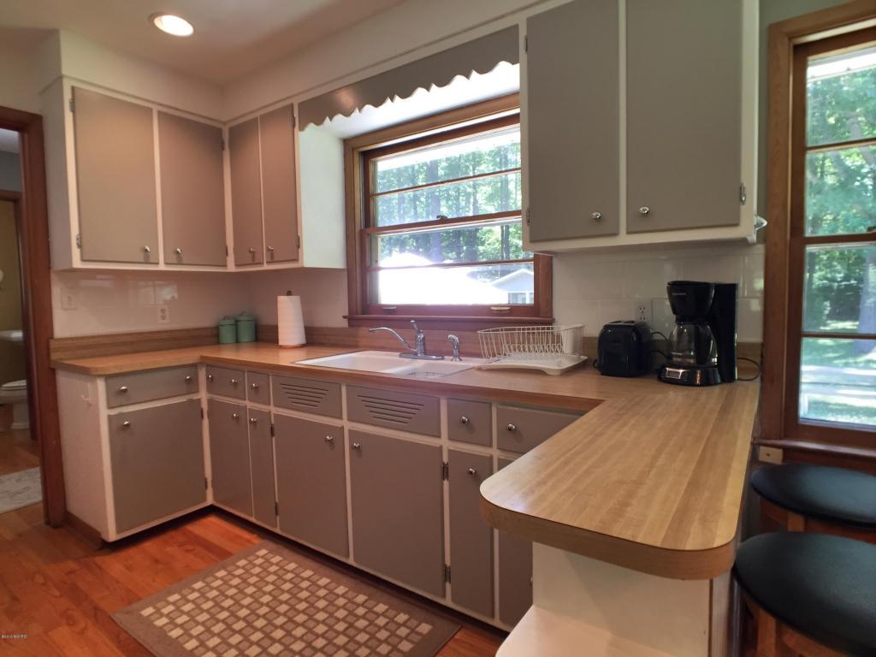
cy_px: 328
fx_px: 734
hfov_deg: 61.7
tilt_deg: -3.6
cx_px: 438
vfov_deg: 48.2
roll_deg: +0.5
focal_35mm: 29
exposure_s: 1/30
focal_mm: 4.15
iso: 32
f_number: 2.2
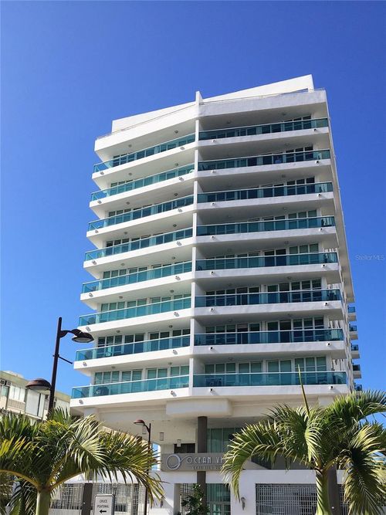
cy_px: 258
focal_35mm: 29
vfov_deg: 61.7
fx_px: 431
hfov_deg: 48.2
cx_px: 193
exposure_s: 1/1883
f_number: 2.2
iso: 32
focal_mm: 4.15
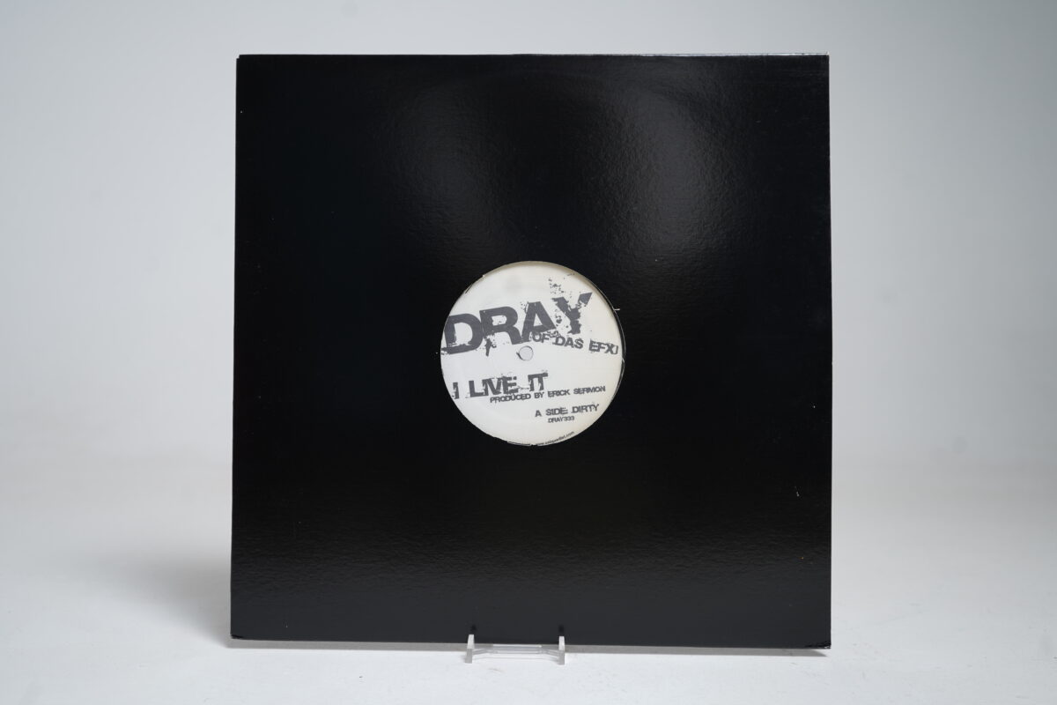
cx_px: 528
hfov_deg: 55.8
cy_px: 352
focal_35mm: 34
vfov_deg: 38.9
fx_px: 998
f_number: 5
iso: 64
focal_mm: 34
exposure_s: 1/6
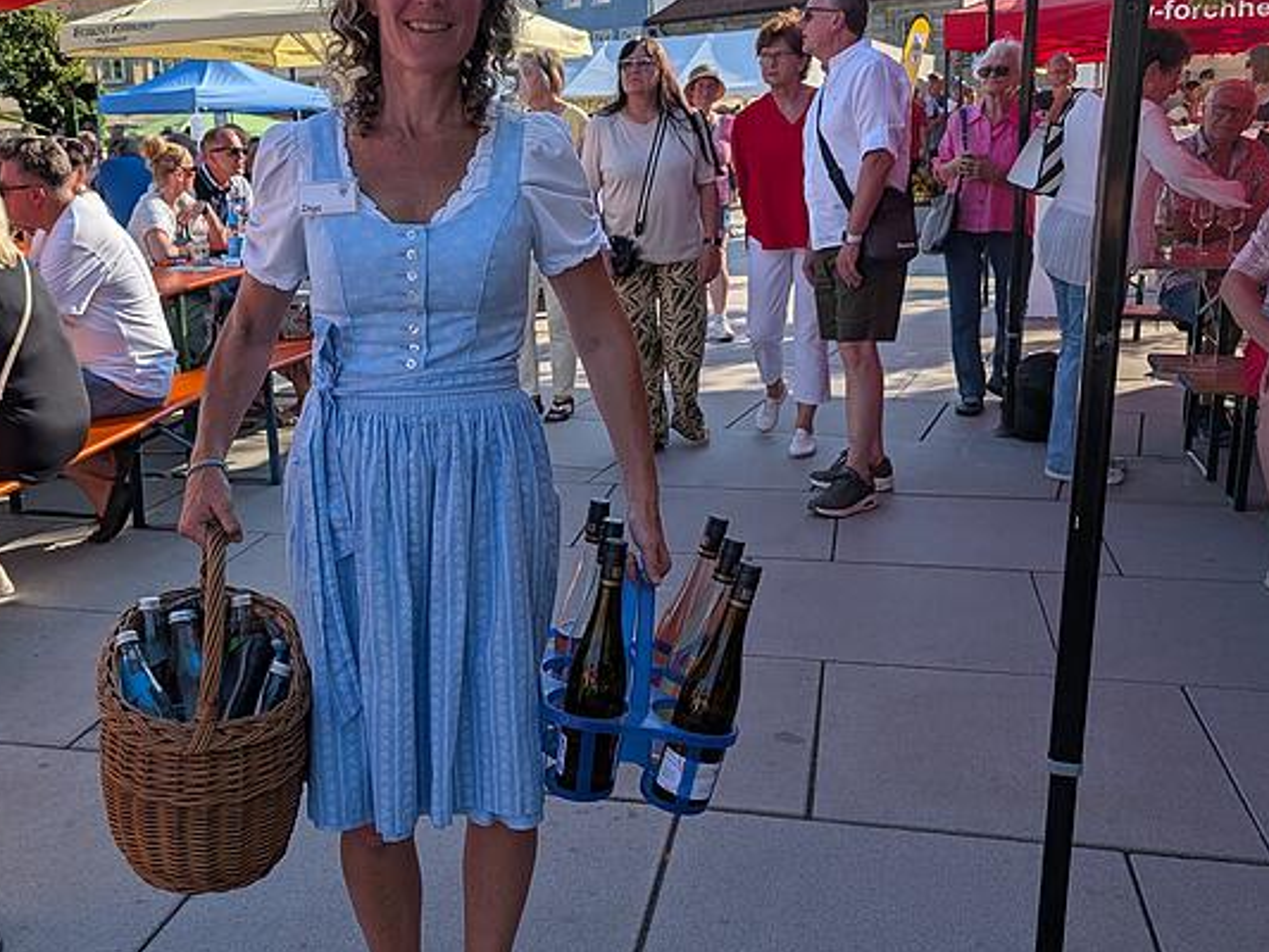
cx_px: 495
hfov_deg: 50.9
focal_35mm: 36
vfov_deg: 39.7
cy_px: 457
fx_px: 1320
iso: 20
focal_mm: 6.9
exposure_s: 1/940
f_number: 1.68
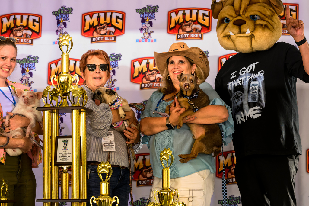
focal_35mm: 135
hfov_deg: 15.2
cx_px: 154
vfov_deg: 10.2
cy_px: 103
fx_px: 1158
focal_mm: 135
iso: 6400
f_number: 4.8
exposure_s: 1/250
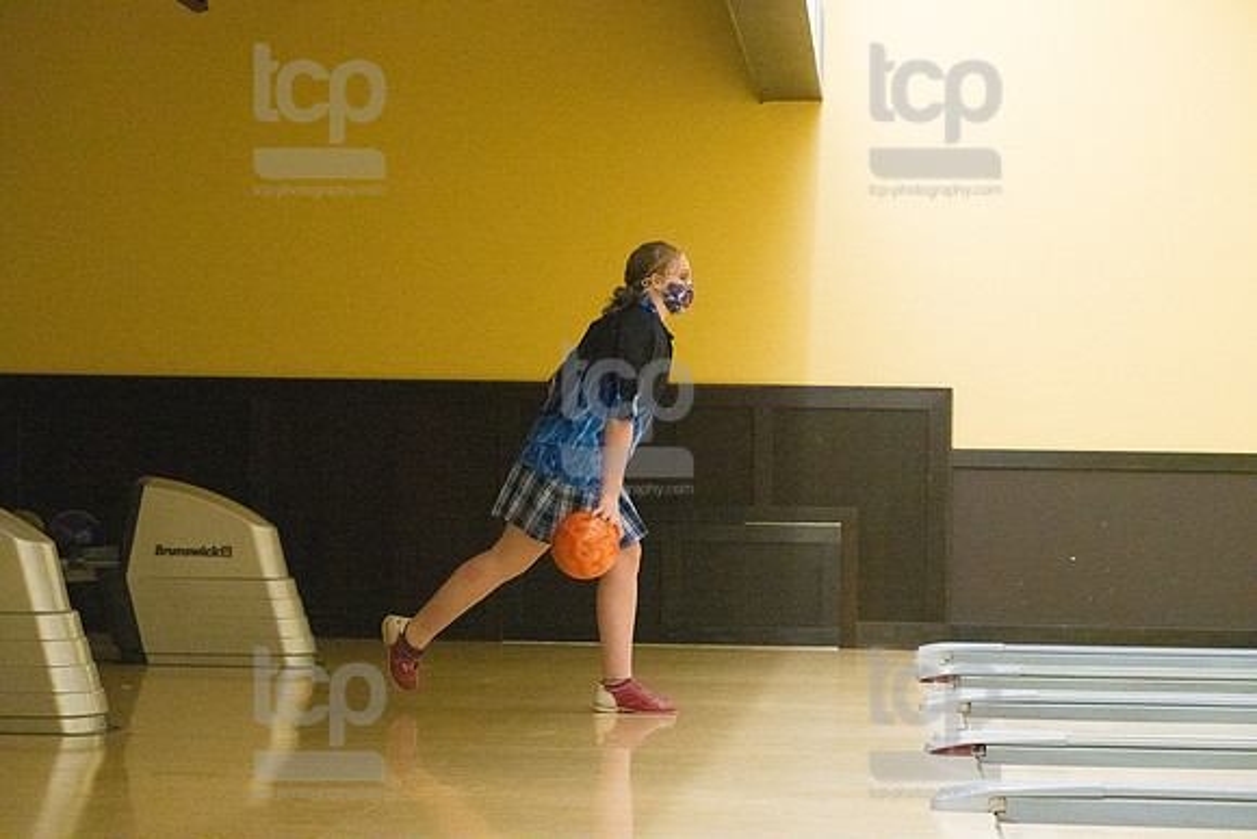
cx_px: 628
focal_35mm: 92
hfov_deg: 22.1
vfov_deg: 14.9
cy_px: 420
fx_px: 3213
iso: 10000
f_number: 4.5
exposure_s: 1/1000
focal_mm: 92
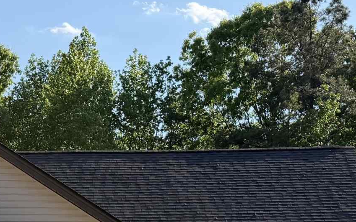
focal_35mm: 92
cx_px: 109
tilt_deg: +3.0
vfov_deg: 13.7
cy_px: 289
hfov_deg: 22.4
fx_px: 893
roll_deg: +0.5
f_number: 1.78
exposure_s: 1/4167
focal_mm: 6.76
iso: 100
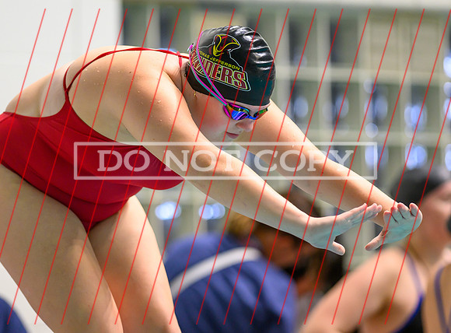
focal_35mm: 381
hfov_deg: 5.2
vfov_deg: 3.9
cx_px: 182
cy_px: 169
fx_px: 4929
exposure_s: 1/800
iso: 1600
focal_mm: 300
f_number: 2.8
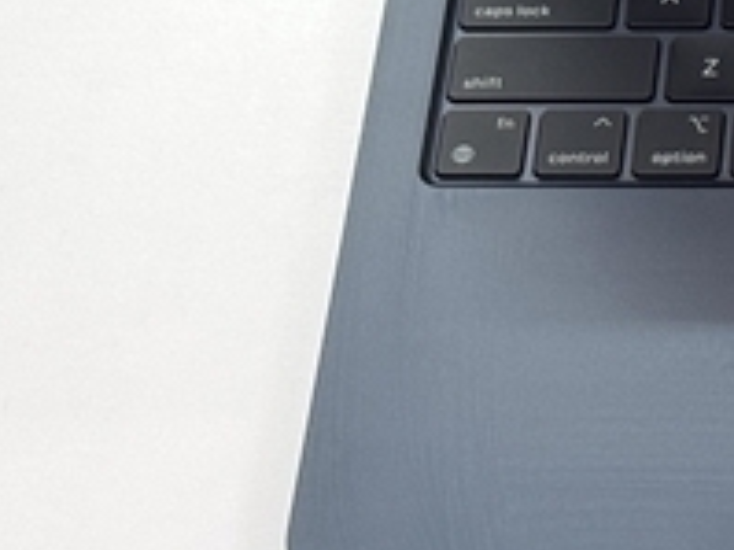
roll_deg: +2.3
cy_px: -362
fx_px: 4090
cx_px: 1088
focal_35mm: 193
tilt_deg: -44.1
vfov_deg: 7.5
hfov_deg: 9.9
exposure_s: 1/100
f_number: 1.78
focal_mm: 6.76
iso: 64
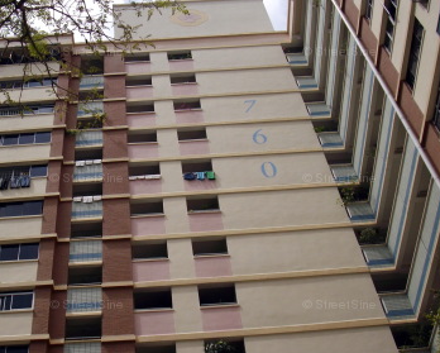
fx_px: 743
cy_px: 180
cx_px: 144
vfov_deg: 26.7
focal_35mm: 57
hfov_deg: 32.7
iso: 80
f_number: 5.6
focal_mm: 6.2
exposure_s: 1/500
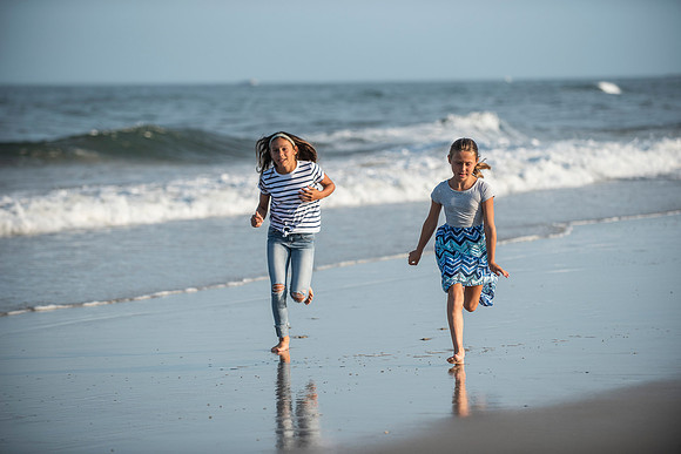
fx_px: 2838
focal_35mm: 150
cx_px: 340
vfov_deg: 9.2
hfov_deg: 13.7
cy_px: 227
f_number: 3.5
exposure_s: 1/4000
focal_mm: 150
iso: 250
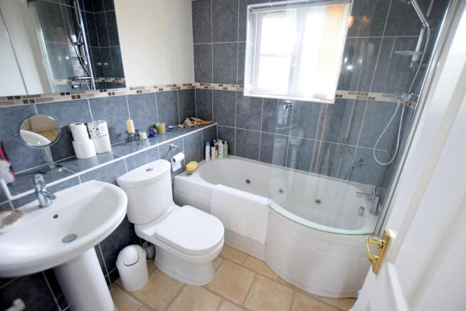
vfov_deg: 77.4
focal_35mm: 15
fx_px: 194
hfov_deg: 100.4
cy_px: 156
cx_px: 233
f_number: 3.5
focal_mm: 10
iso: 1100
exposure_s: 1/60
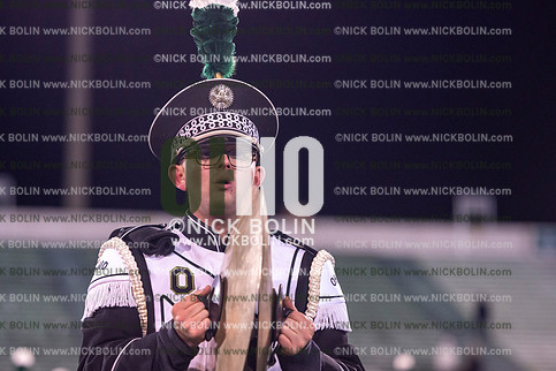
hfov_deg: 13.2
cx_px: 242
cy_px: 192
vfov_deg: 8.8
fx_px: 2409
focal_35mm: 156
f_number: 2.8
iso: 2500
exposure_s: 1/1250
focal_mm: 130
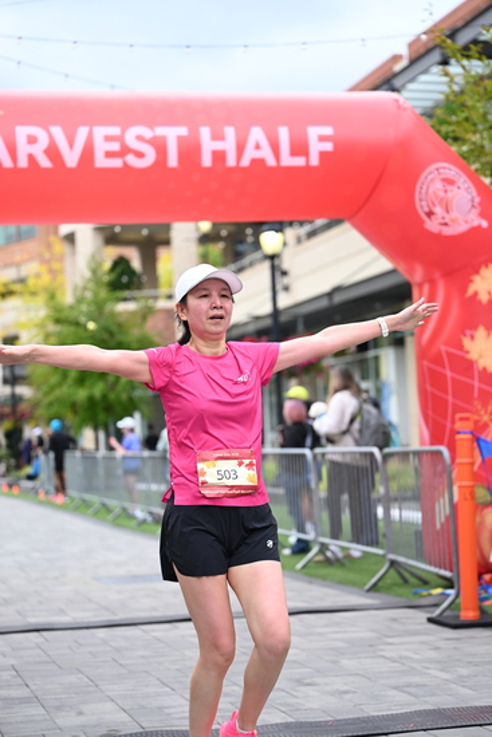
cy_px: 368
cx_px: 246
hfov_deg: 18.4
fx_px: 1516
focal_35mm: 74
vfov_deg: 27.3
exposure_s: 1/2000
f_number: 2.8
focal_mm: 74
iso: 640
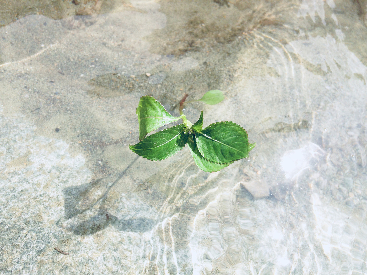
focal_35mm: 33
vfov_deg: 42.9
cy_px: 138
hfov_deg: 55.4
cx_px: 184
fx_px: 350
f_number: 2.4
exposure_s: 1/1290
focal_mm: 4.12
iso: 50
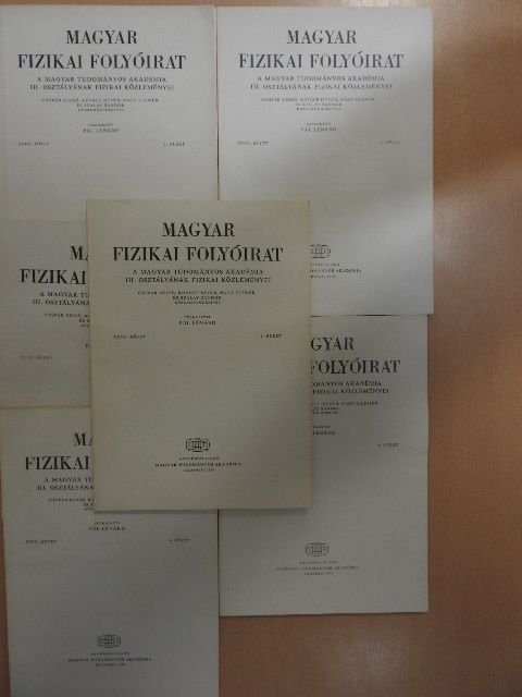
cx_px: 261
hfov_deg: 56.8
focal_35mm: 24
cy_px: 348
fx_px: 483
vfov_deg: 71.6
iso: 220
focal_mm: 4.3
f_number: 3.3
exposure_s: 1/30
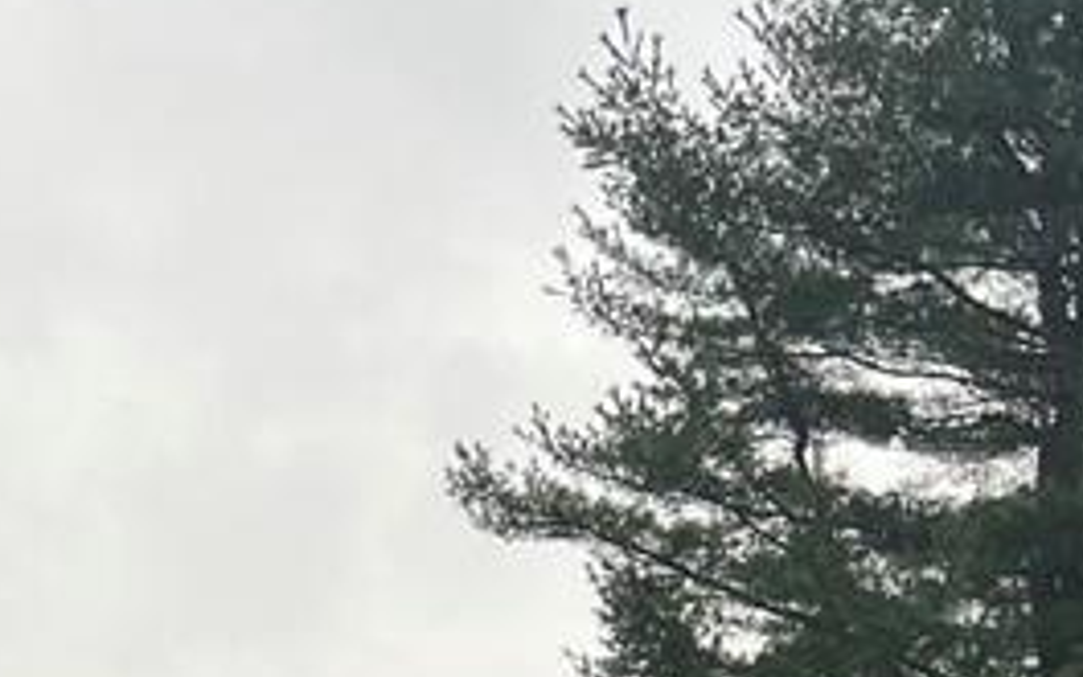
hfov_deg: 18.3
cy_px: 1124
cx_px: -263
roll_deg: -0.9
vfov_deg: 11.5
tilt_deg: +4.2
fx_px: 3158
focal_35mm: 107
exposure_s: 1/658
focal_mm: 5.7
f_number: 1.5
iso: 50
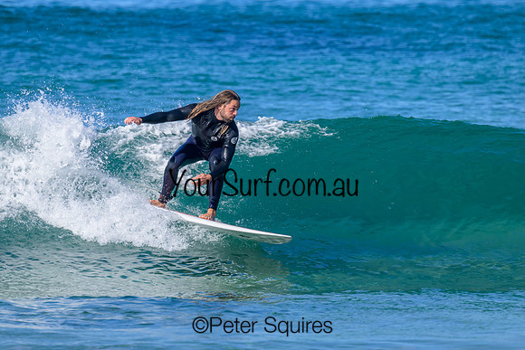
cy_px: 120
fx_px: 11233
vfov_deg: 1.8
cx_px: 233
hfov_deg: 2.7
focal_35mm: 770
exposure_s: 1/1600
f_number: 8
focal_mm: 560
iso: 560
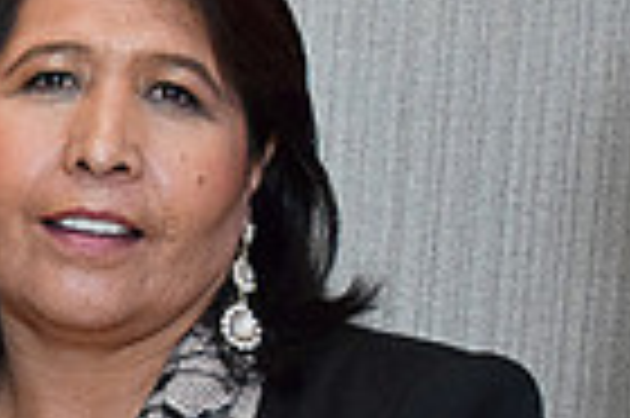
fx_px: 3706
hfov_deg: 9.1
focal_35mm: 212
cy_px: 501
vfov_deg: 6.4
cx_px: -621
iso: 4000
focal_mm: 34
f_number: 5
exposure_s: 1/60
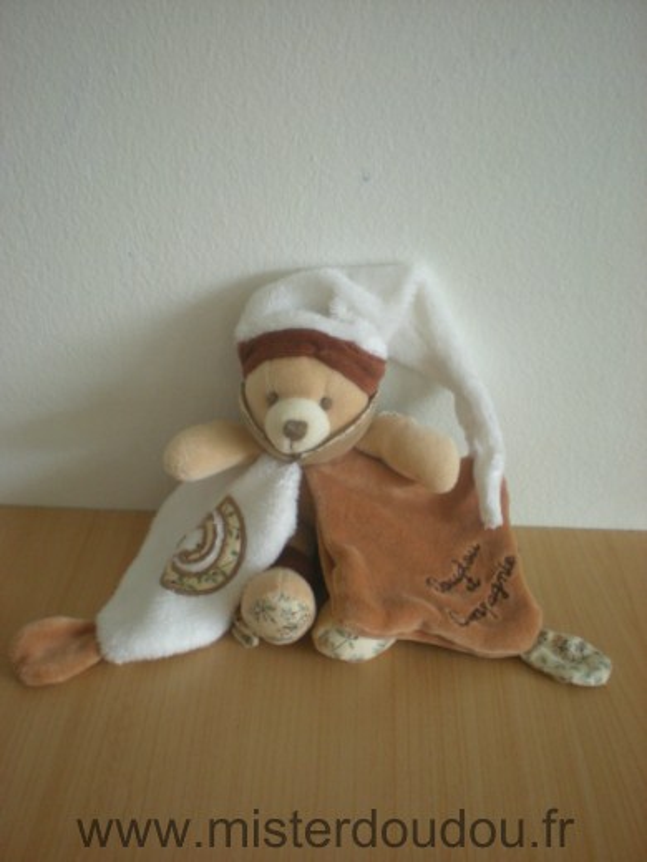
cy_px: 431
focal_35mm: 38
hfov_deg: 37.7
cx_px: 324
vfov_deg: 49.0
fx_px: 947
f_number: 3.1
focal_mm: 6.3
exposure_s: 1/8.3
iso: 200
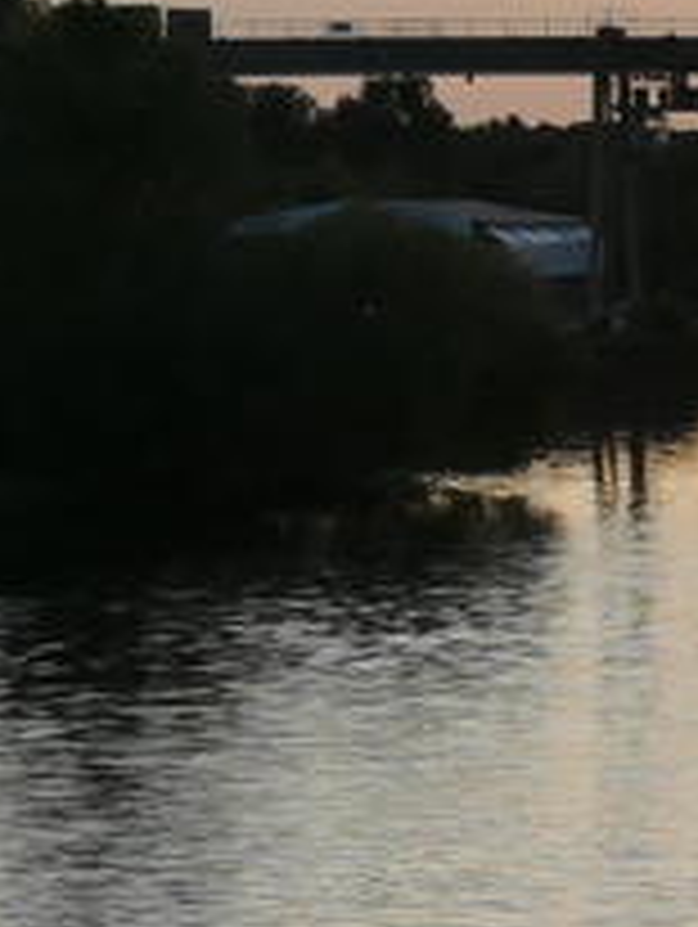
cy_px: 738
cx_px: 1243
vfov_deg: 8.8
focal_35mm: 224
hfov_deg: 6.5
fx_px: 6010
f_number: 4.5
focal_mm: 11.7
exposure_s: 1/800
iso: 200
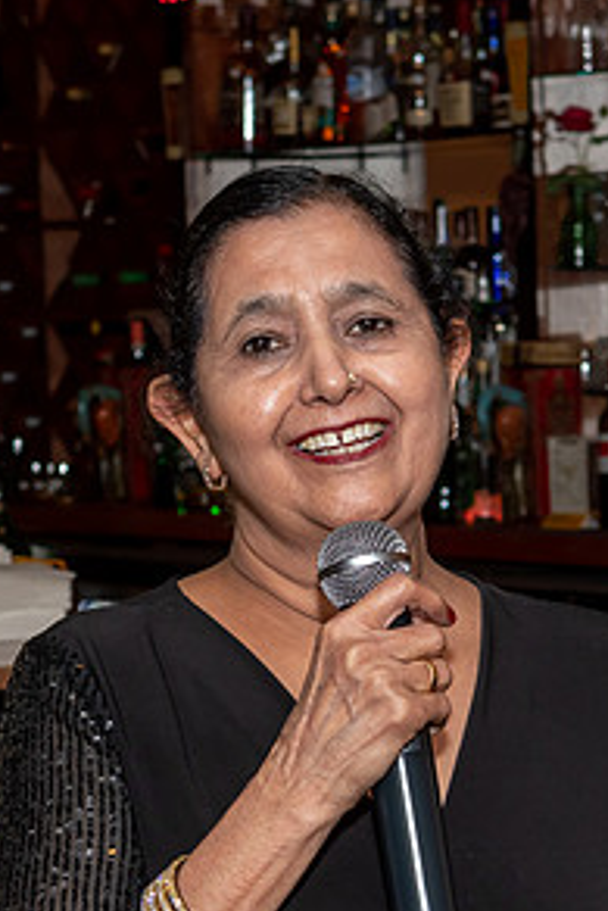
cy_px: 715
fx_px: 4225
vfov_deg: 12.3
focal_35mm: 167
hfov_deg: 8.2
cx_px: 389
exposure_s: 1/250
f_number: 6.3
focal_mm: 45
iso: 500
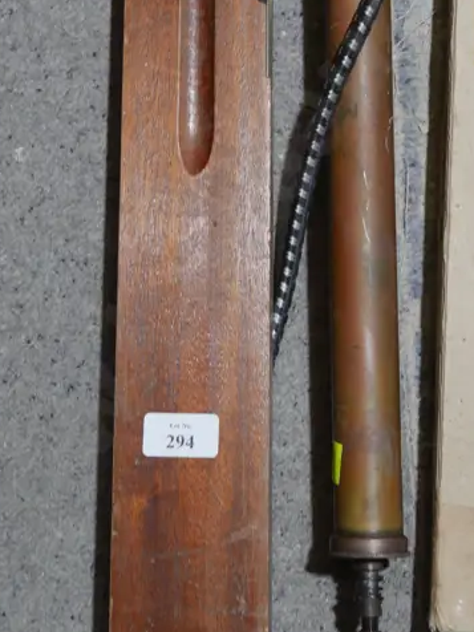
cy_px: 57
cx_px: 363
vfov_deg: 19.5
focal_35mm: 99
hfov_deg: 14.9
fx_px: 1807
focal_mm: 23
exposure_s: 1/60
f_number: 5.1
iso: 500
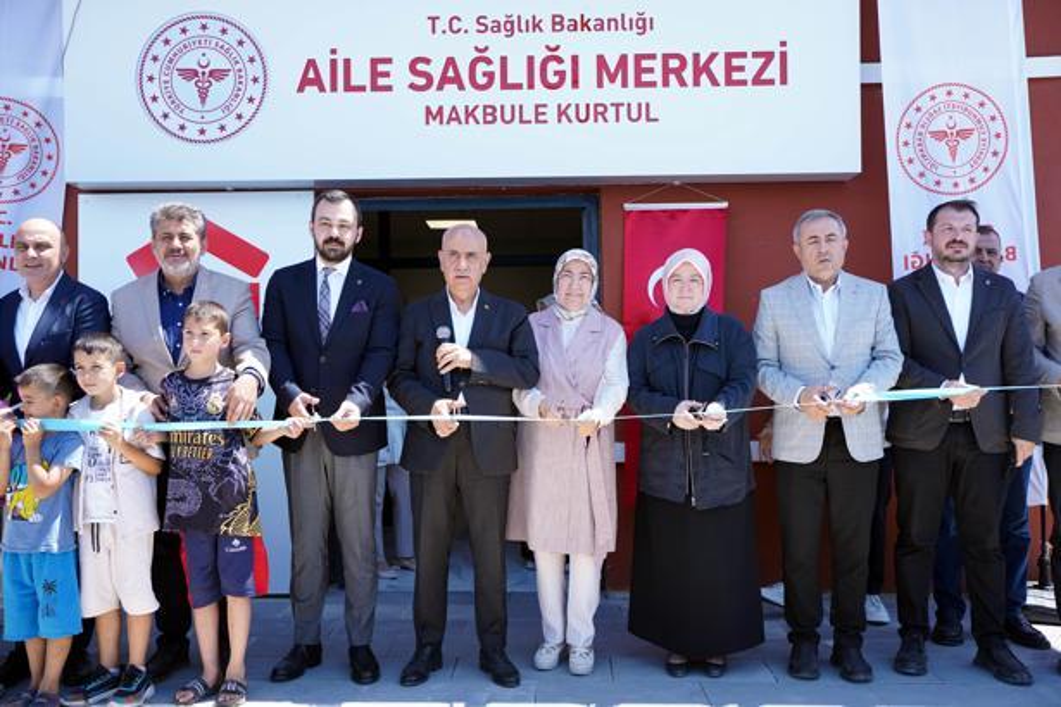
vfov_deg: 38.9
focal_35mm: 34
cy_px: 354
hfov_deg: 55.8
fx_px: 1002
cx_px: 530
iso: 500
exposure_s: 1/2000
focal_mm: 34
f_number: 3.2
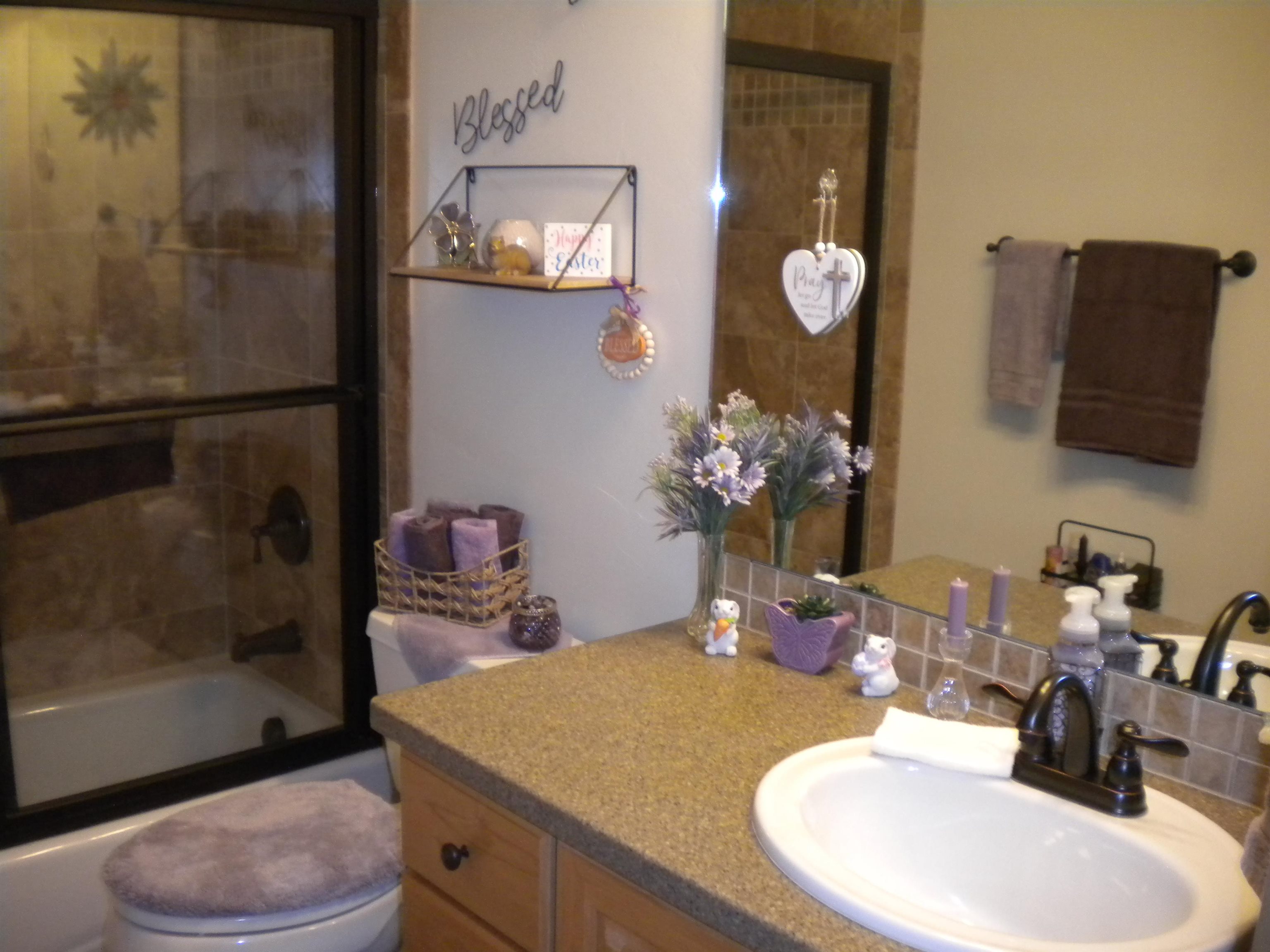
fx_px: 1284
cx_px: 635
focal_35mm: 35
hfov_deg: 52.6
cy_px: 476
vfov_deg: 40.7
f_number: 3.1
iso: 400
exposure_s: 1/30
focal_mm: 6.3
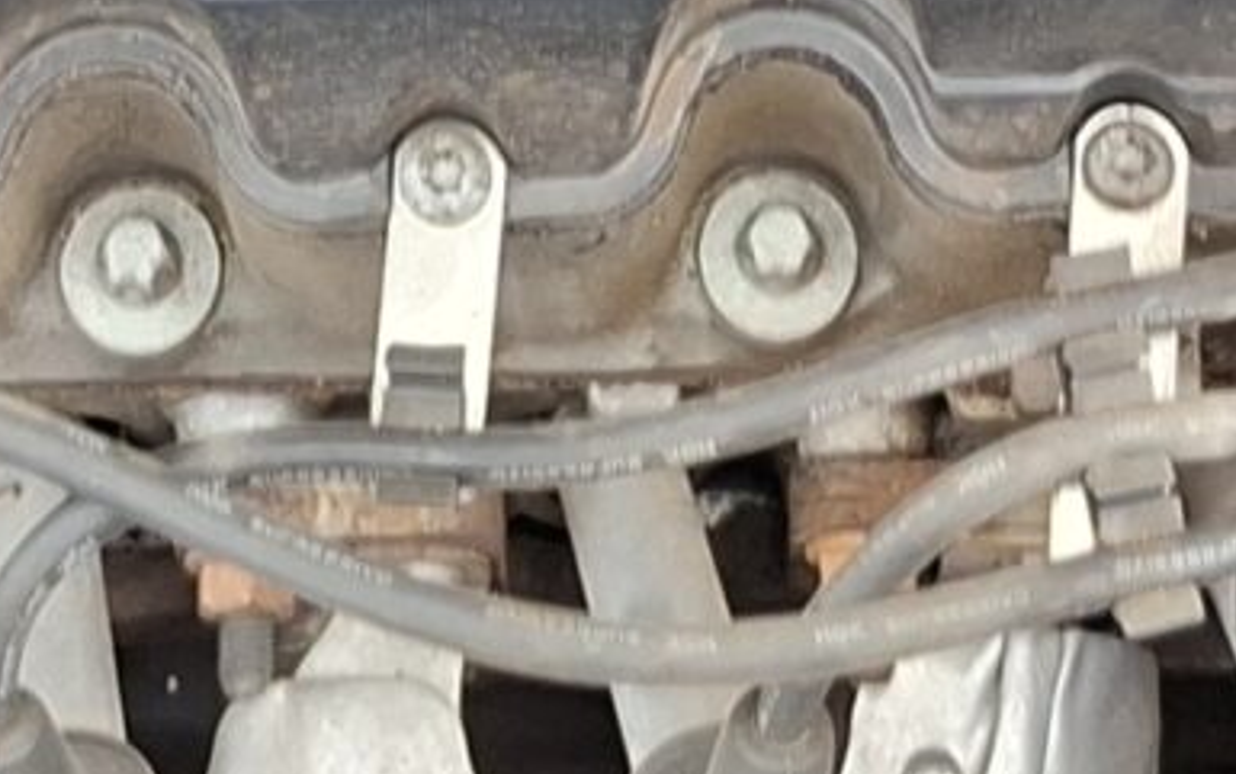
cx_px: 369
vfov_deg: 7.5
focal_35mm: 162
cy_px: -1208
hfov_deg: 12.9
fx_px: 5459
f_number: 1.8
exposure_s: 1/354
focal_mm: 5.54
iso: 50
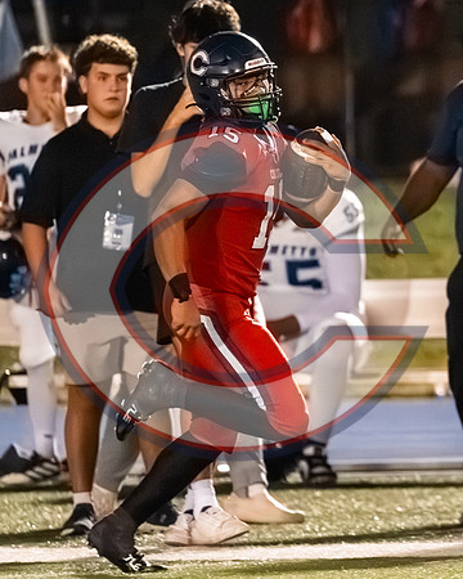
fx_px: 17790
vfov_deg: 1.9
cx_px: 477
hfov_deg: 1.5
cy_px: 265
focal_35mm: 1039
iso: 25600
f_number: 4.5
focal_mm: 400
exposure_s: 1/1600
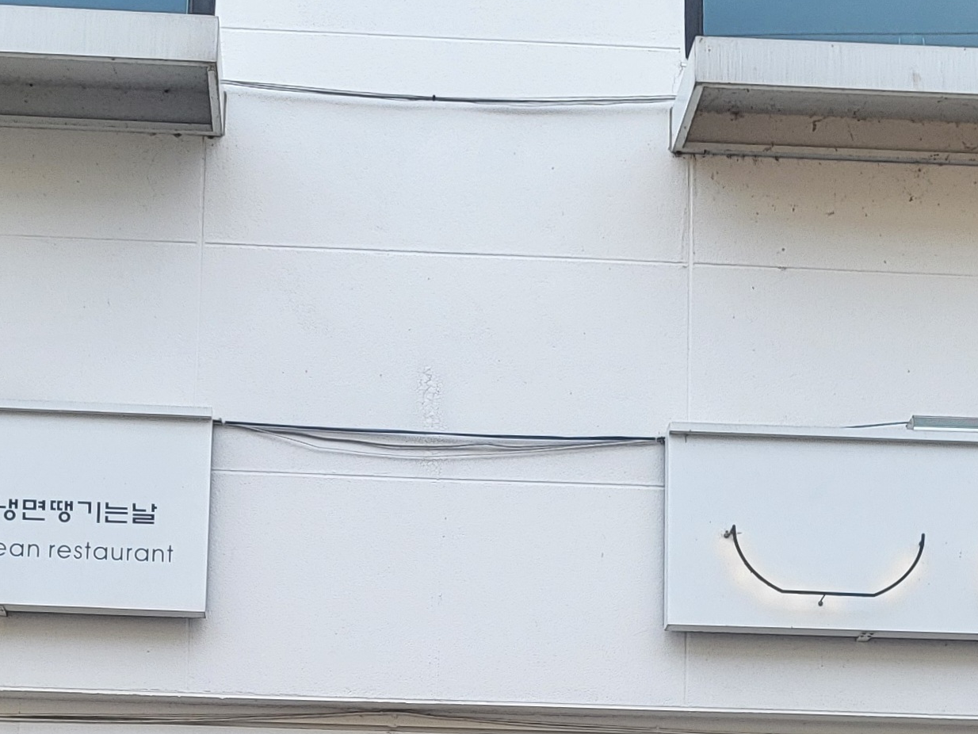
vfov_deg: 17.3
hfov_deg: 24.1
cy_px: 892
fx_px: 2289
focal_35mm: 81
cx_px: 481
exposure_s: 1/909
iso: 50
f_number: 1.8
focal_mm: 4.25
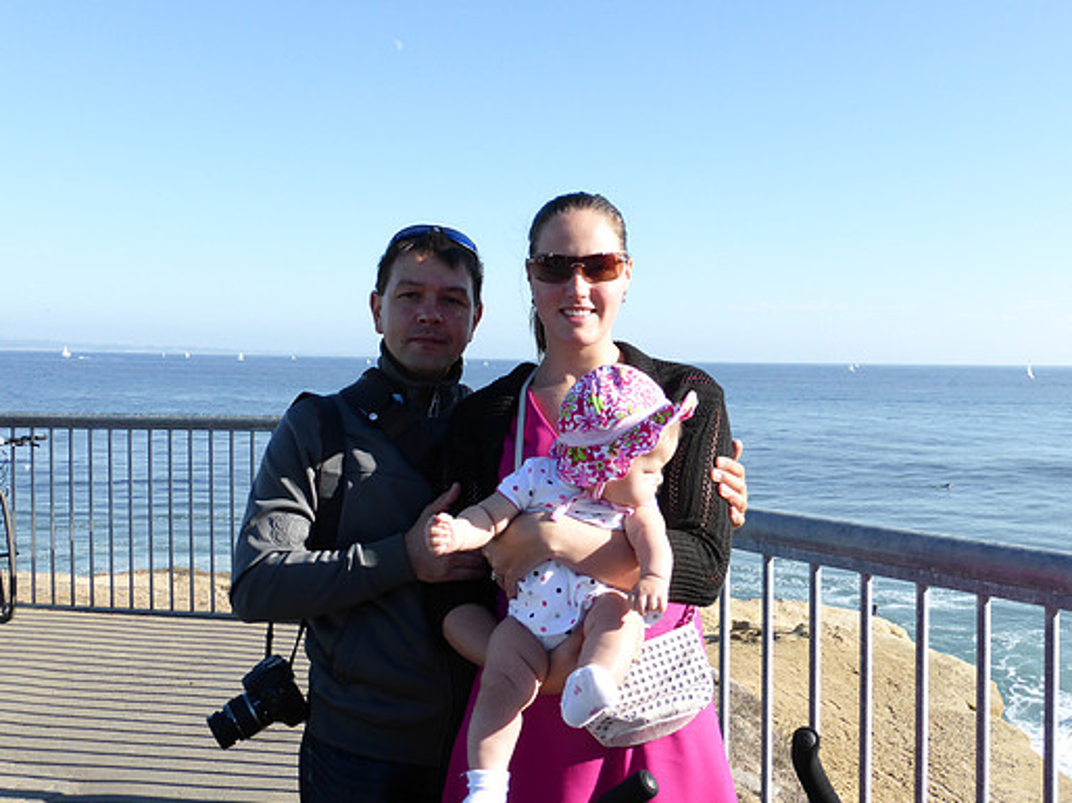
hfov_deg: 52.6
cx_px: 521
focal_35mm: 35
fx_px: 1083
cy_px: 354
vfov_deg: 40.6
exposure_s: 1/500
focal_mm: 5.4
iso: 100
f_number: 3.6
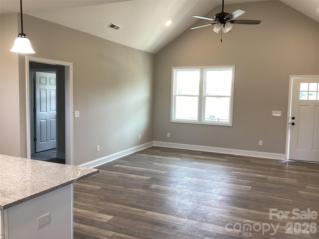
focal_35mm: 31
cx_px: 160
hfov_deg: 58.4
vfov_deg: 45.4
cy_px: 120
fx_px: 286
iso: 64
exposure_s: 1/60
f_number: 2.4
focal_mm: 3.3
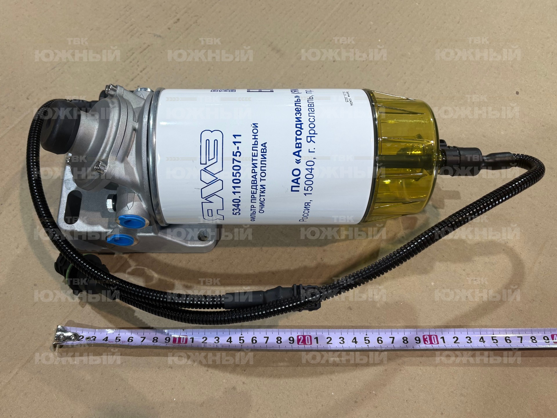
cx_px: 278
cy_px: 209
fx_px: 418
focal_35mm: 26
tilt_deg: -62.6
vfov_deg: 53.1
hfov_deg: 67.3
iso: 64
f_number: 1.6
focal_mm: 5.96
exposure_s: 1/50
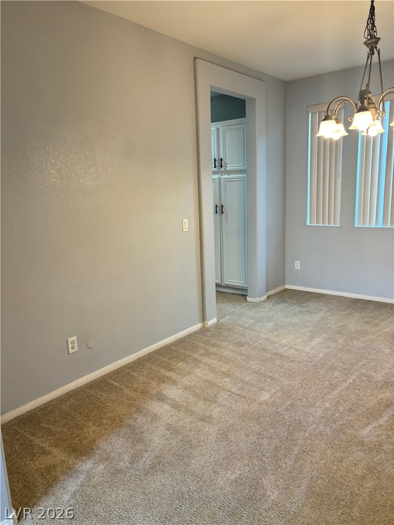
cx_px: 197
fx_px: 395
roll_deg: +3.1
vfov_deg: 67.3
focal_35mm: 26
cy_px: 262
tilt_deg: -6.7
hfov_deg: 53.1
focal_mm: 5.96
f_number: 1.6
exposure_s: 1/60
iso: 125
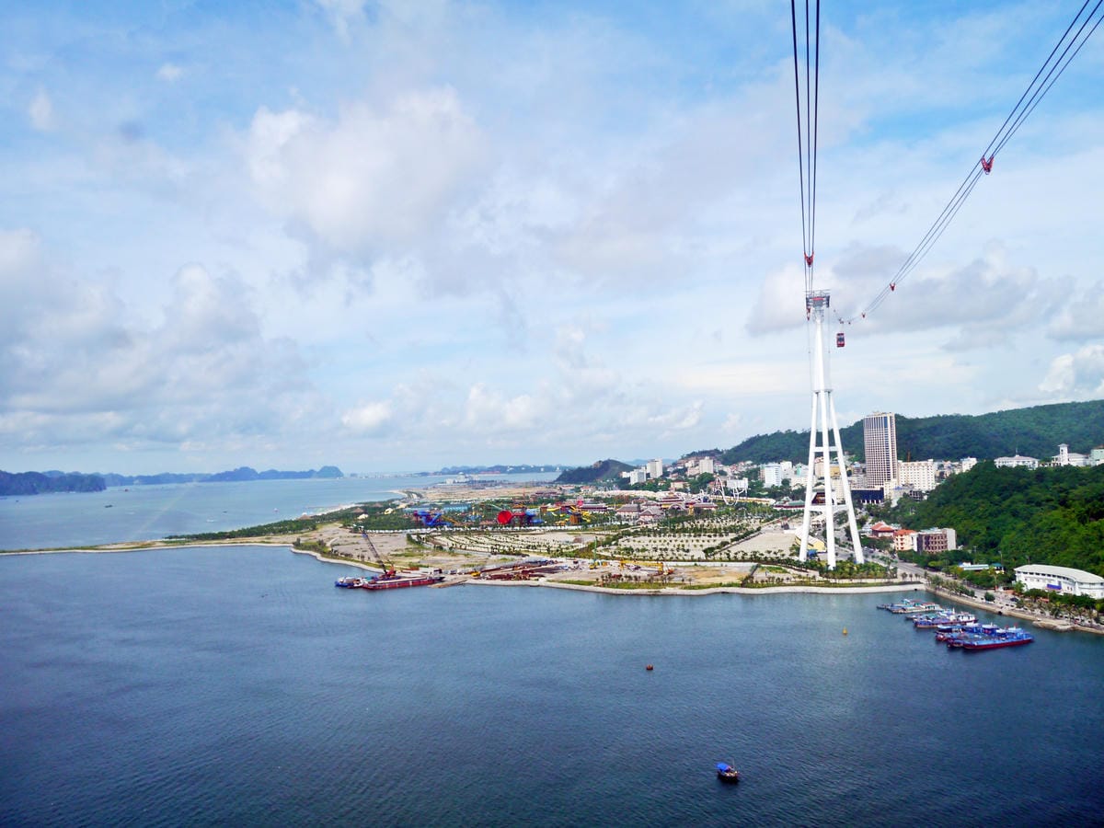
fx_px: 893
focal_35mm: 28
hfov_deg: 63.4
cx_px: 552
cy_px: 414
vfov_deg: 49.7
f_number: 7.1
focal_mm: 14
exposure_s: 1/500
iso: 160
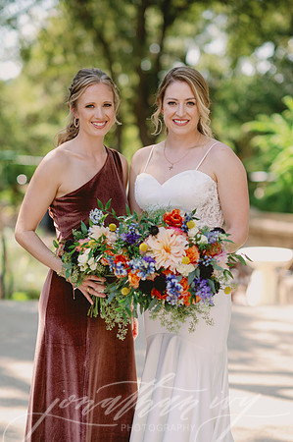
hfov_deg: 16.0
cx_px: 146
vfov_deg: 23.9
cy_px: 221
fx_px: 1040
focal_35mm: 85
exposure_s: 1/640
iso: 100
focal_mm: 85
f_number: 2.2
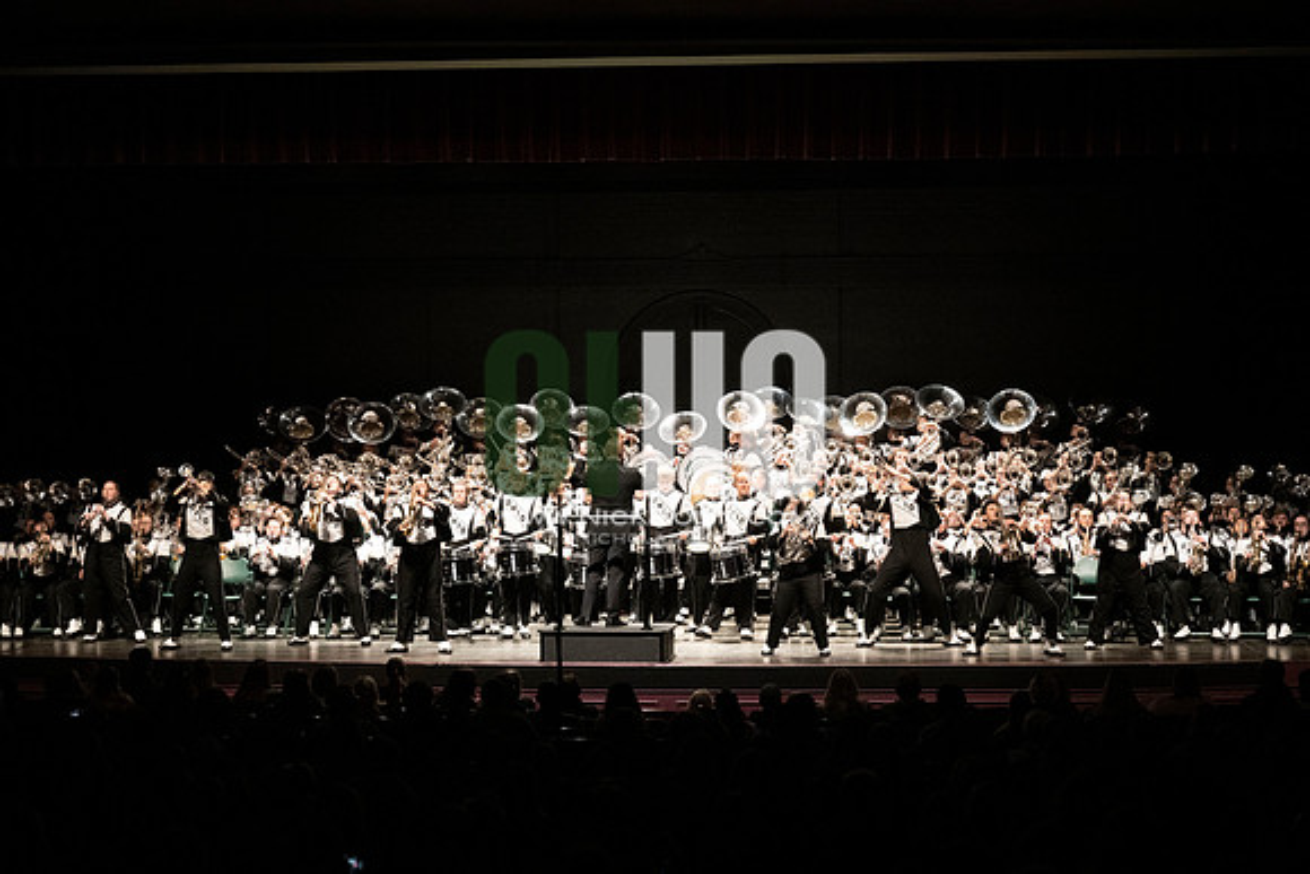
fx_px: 2548
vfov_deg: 19.5
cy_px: 437
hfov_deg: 28.8
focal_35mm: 70
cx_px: 655
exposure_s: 1/500
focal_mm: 70
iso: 8000
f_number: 4
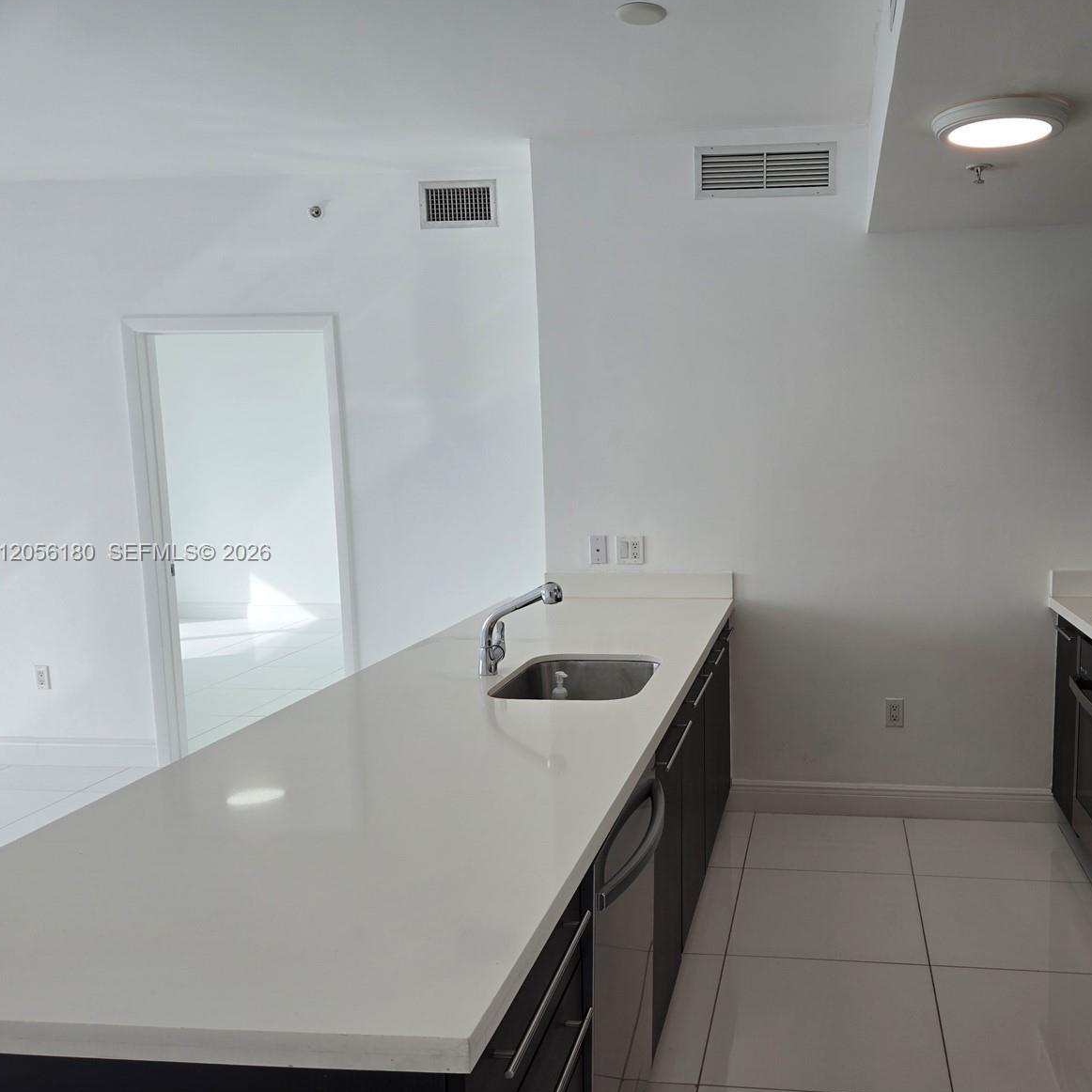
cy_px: 554
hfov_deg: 56.1
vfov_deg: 57.3
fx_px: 999
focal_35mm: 28
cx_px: 729
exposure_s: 1/173
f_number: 1.8
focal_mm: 5.4
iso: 25
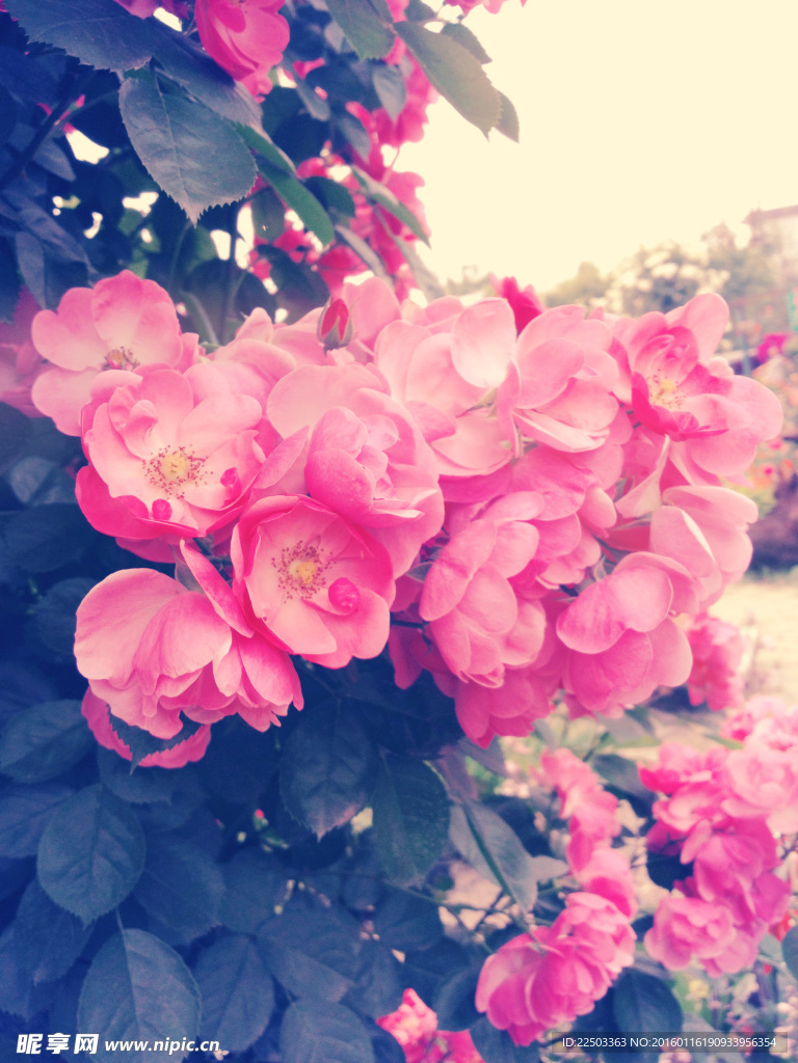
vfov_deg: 52.6
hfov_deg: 40.7
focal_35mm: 35
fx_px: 1076
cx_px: 399
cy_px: 532
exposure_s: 1/358
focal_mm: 4.28
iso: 50
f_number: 2.4
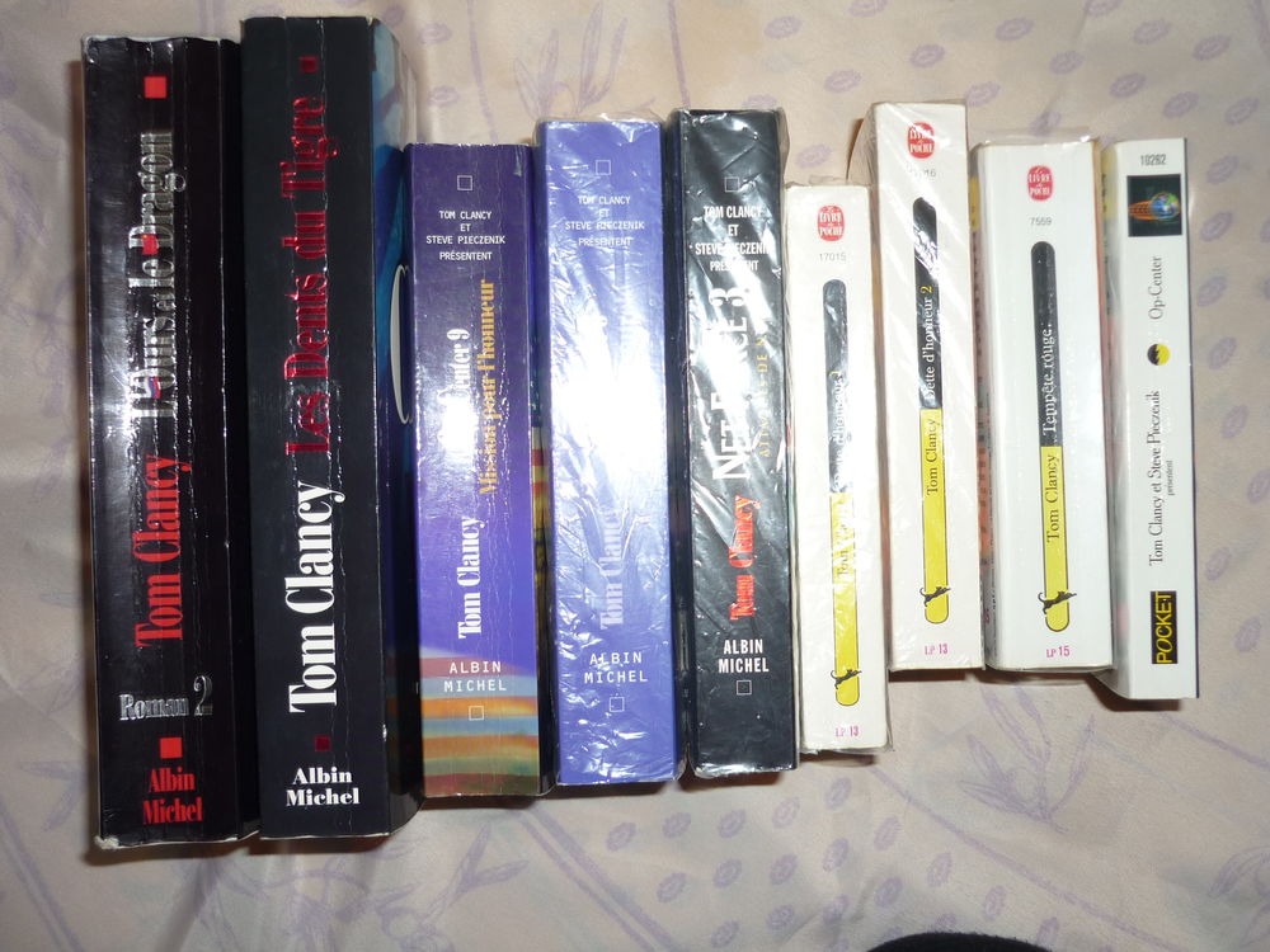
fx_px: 1211
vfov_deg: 42.9
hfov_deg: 55.4
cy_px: 476
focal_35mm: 33
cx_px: 635
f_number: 2.8
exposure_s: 1/30
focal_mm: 5.5
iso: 100
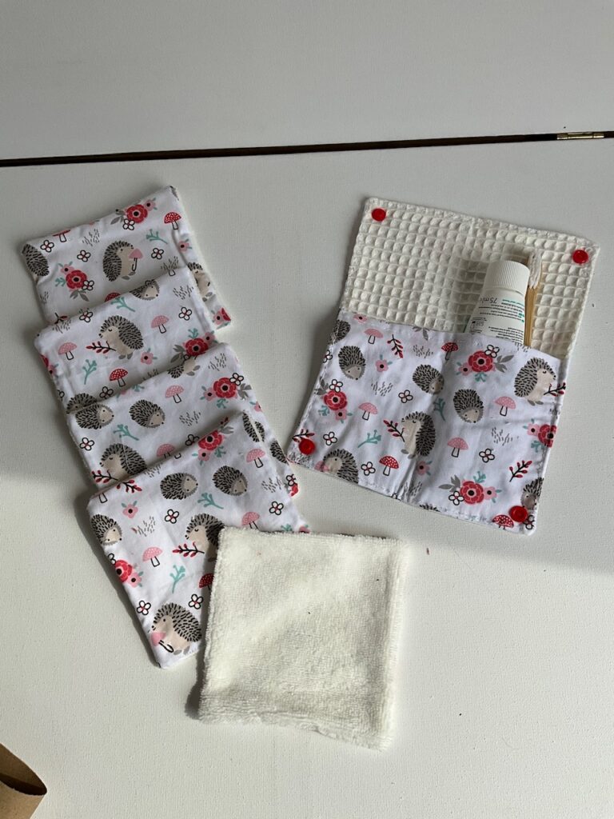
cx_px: 307
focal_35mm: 29
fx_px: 686
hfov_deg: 48.2
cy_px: 410
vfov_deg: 61.7
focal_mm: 3
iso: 25
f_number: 1.8
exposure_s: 1/593
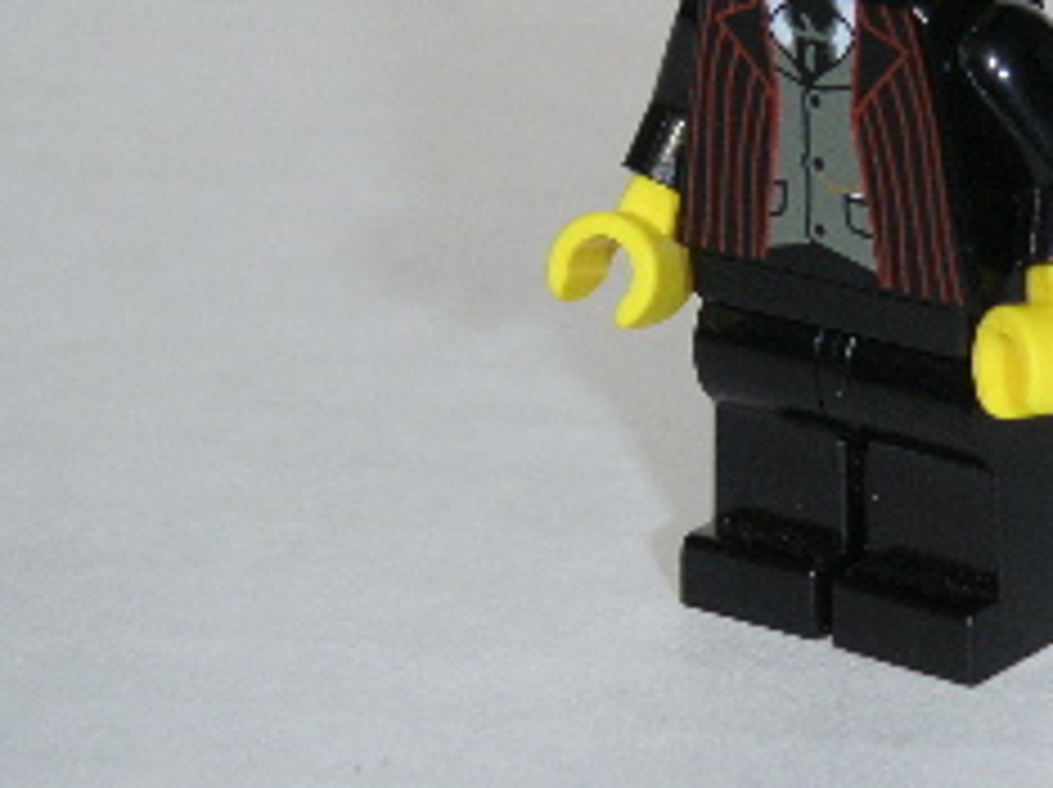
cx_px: 796
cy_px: 162
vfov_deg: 7.8
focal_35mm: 190
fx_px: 5774
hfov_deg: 10.4
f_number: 8
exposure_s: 1/1000
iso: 160
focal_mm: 17.1
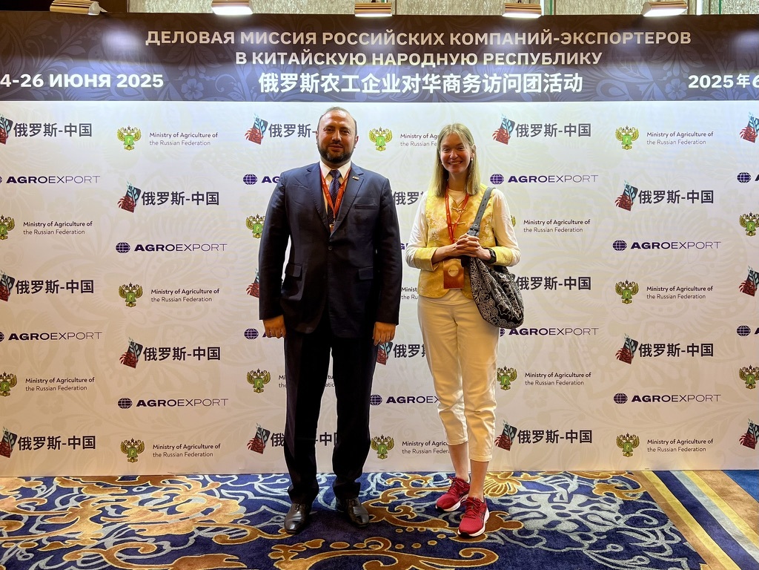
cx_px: 380
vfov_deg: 53.1
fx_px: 570
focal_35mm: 26
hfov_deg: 67.3
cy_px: 285
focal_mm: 5.7
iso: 32
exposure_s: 1/100
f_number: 1.5
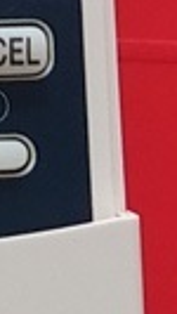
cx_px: -158
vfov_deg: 9.5
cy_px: 19
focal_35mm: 226
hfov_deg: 5.3
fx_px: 1882
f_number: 1.9
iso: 160
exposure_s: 1/10
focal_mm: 3.7
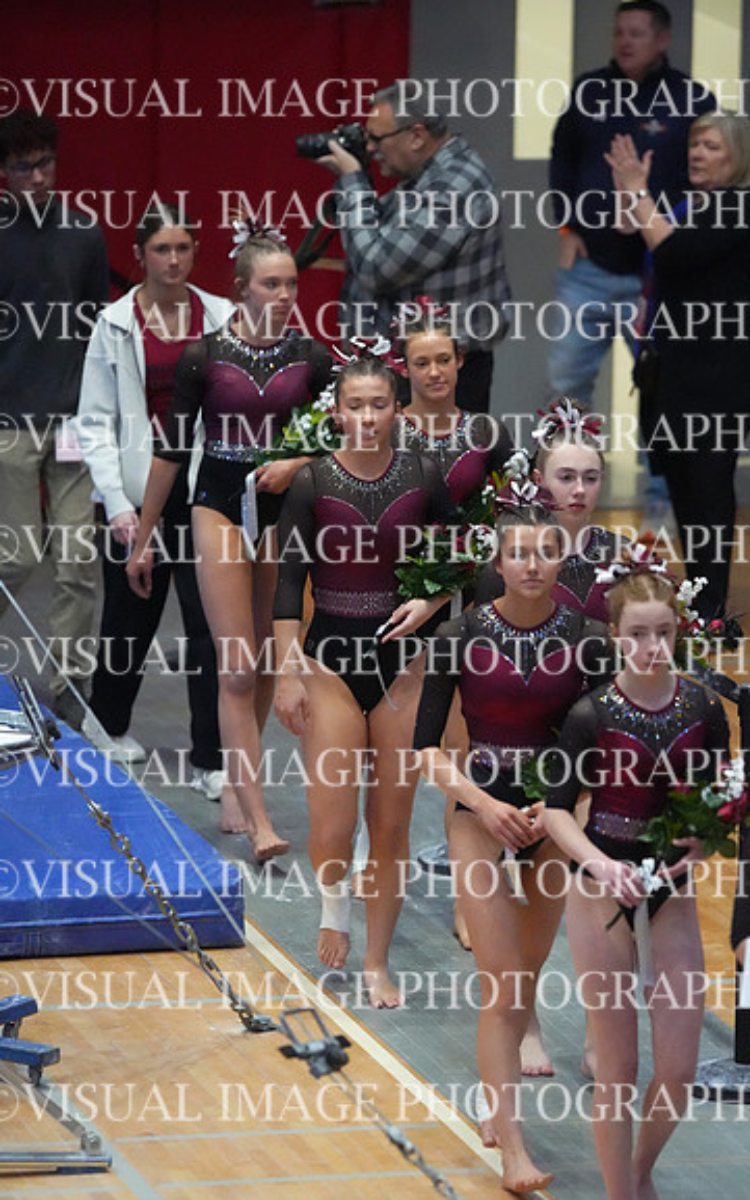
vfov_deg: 6.8
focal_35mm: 307
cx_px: 381
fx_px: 10045
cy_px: 600
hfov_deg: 4.3
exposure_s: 1/1600
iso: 20000
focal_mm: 300
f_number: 3.5
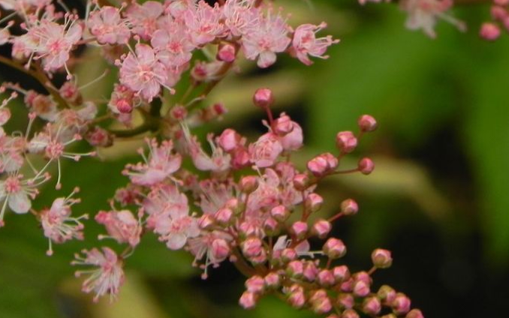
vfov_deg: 4.3
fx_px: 4259
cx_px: 259
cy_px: 70
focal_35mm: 307
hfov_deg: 6.8
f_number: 5
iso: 160
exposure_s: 1/100
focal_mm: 32.7
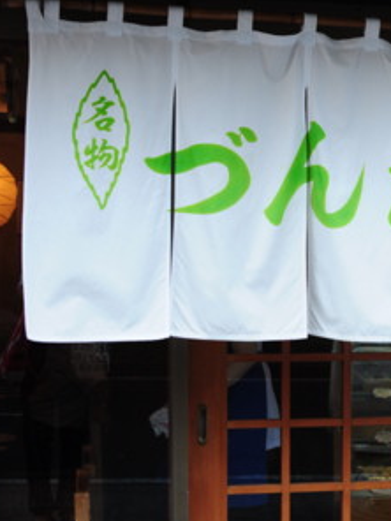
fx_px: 1156
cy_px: 261
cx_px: 349
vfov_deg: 25.4
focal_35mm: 77
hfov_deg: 18.9
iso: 320
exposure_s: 1/250
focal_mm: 35
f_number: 3.5
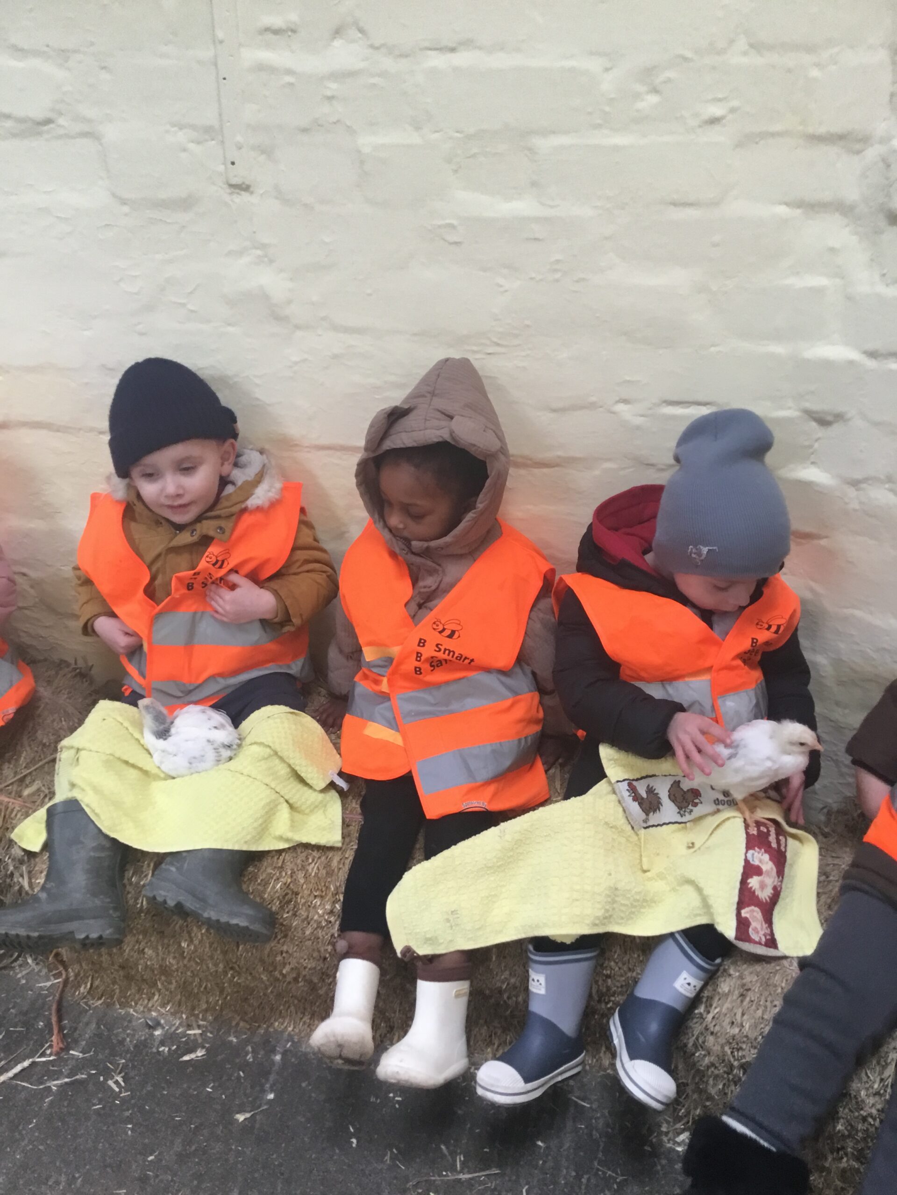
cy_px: 598
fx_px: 1071
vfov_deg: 58.4
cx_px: 448
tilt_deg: -28.4
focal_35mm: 31
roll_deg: +1.3
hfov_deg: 45.4
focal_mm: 3.3
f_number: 2.4
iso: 64
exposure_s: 1/33
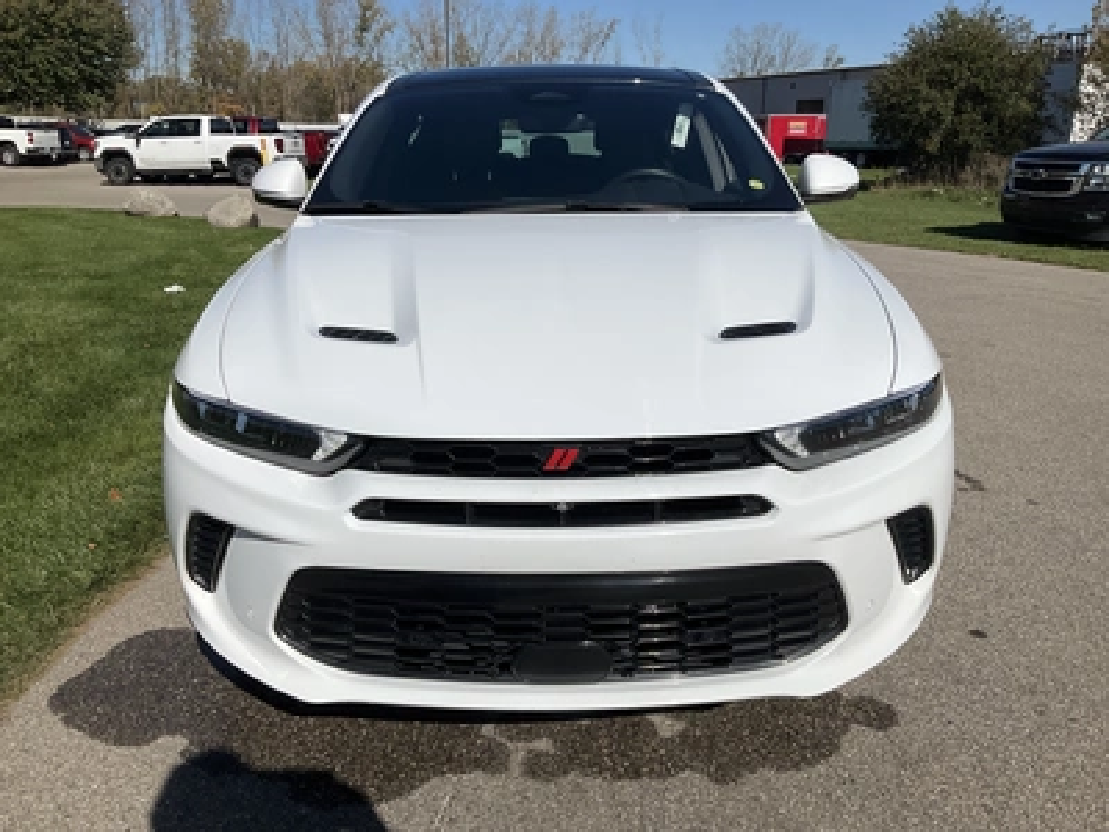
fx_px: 929
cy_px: 416
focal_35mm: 29
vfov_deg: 48.2
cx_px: 554
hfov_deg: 61.7
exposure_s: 1/6536
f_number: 1.8
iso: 25
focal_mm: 3
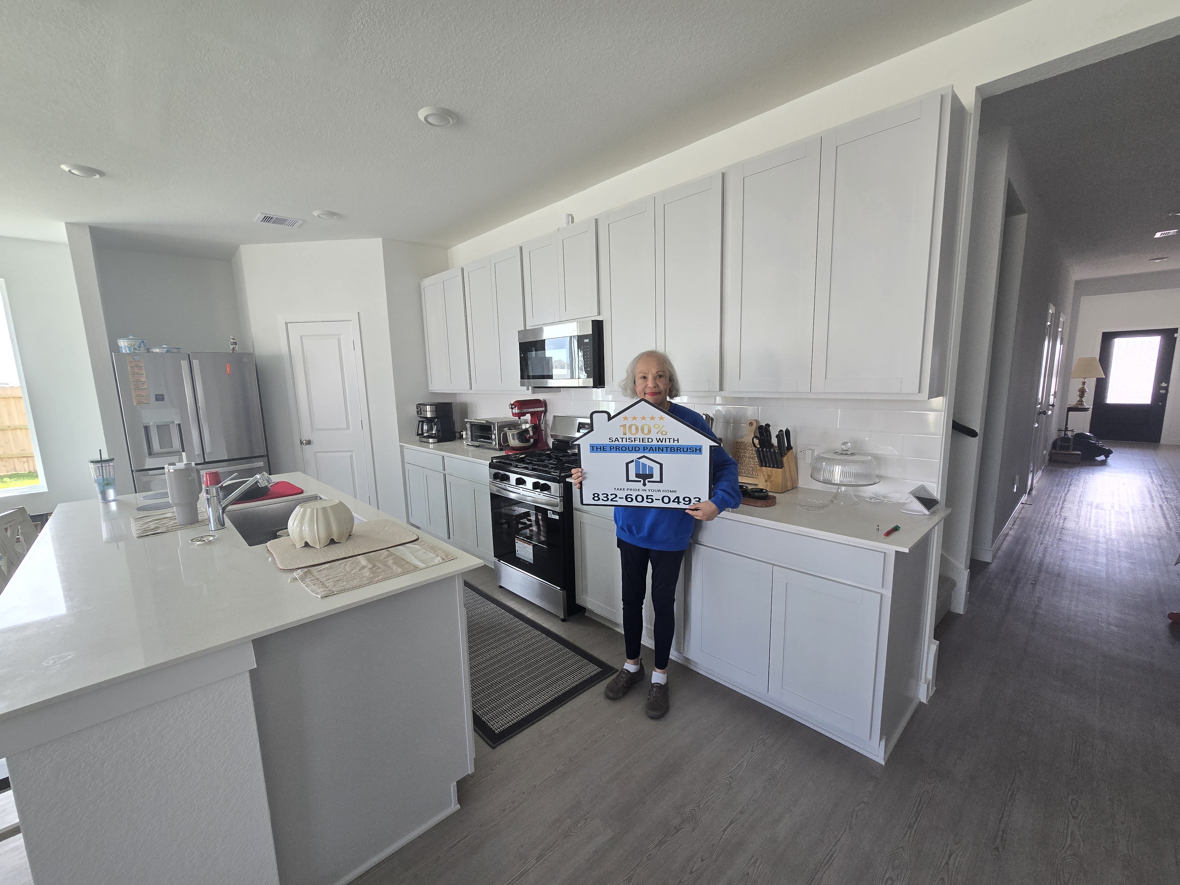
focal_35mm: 13
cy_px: 442
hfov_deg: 106.2
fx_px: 443
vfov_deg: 89.9
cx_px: 590
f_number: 2.2
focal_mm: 2.2
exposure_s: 1/60
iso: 50
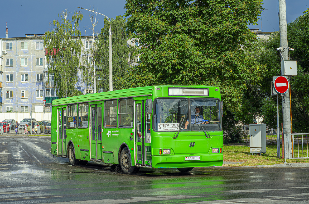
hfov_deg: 27.0
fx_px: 642
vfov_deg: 18.1
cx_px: 154
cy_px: 102
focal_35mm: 75
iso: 100
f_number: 6.3
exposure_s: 1/640
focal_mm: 50
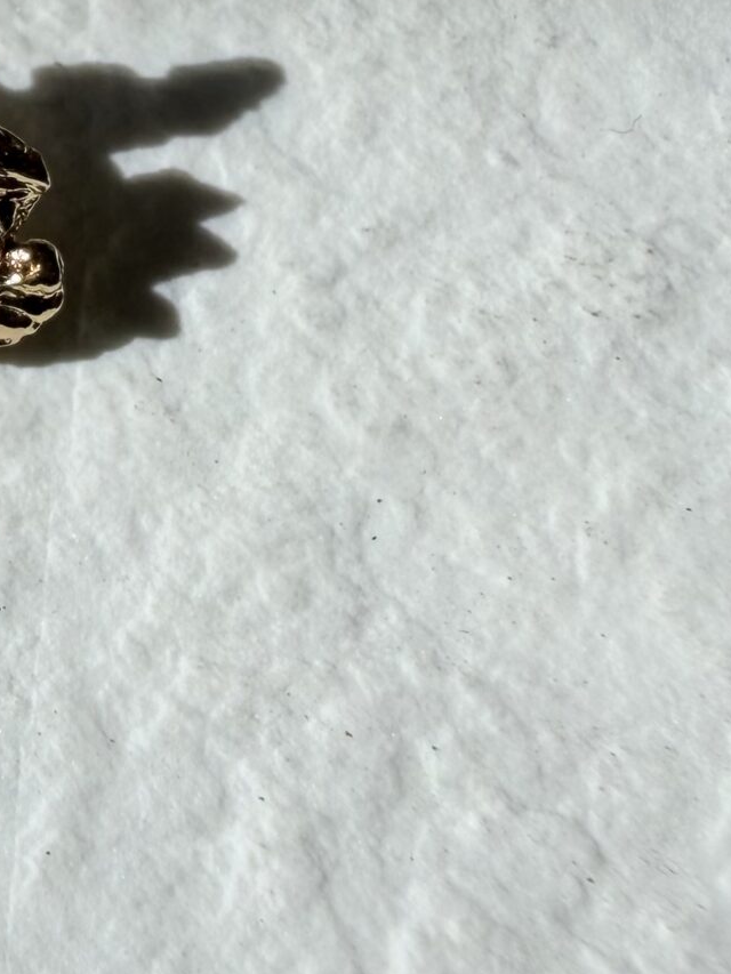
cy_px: 301
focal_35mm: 72
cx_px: -360
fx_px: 2027
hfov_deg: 18.2
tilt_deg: -57.4
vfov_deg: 26.8
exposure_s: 1/1486
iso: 16
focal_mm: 2.22
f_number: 2.2
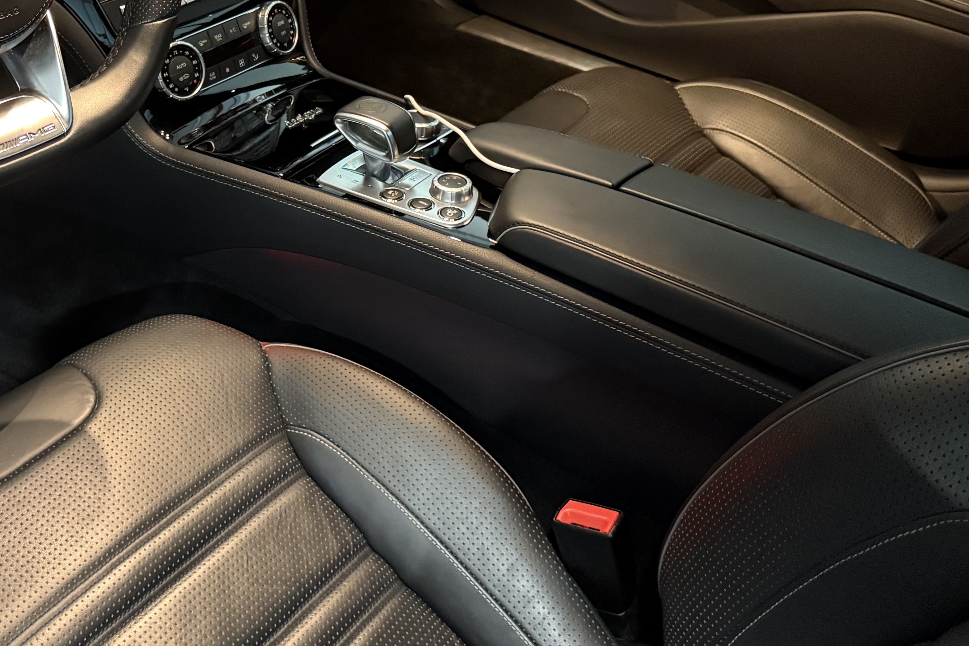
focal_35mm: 45
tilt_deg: -27.4
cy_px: 118
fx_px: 1211
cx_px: 303
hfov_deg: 42.9
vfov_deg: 29.1
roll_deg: -3.7
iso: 1000
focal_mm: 6.76
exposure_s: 1/30
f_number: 1.78
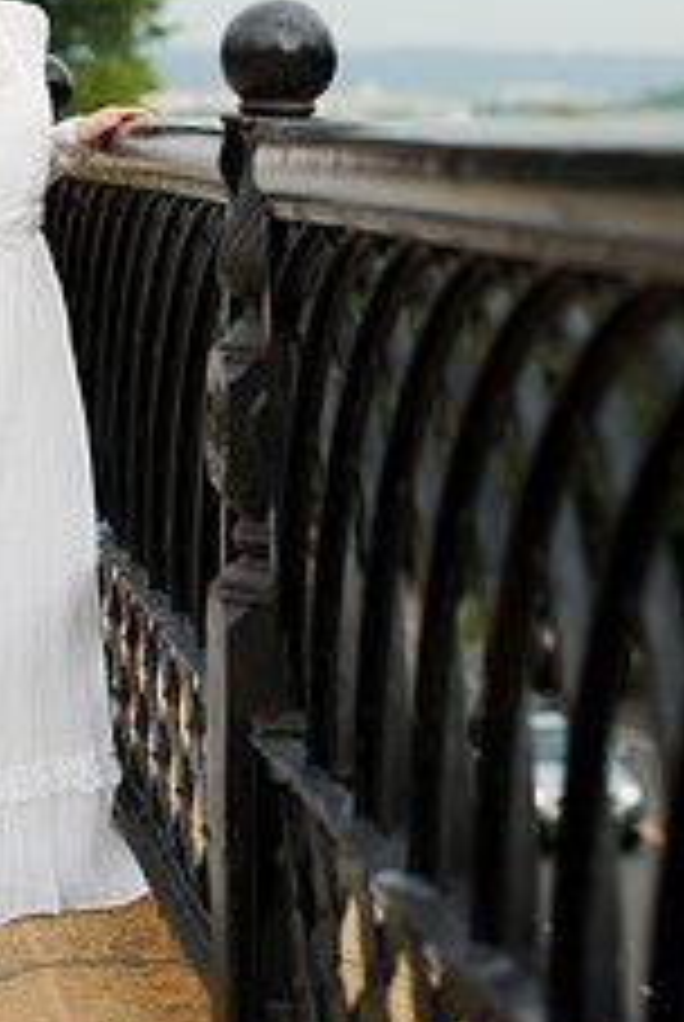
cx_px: 162
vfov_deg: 20.4
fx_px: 2813
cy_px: 225
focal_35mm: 99
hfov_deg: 13.8
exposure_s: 1/2000
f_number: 2
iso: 200
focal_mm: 50
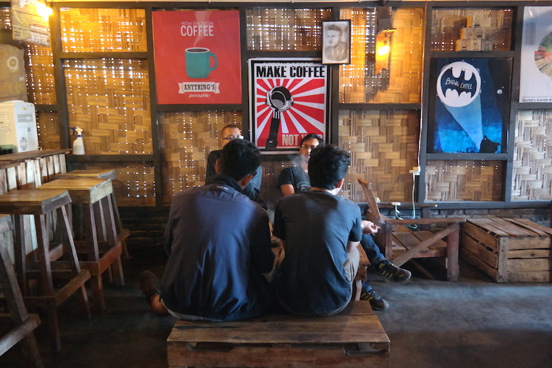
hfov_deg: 67.4
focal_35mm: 27
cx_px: 276
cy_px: 184
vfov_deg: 47.9
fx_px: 414
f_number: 3.5
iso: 3200
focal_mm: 18
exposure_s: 1/15
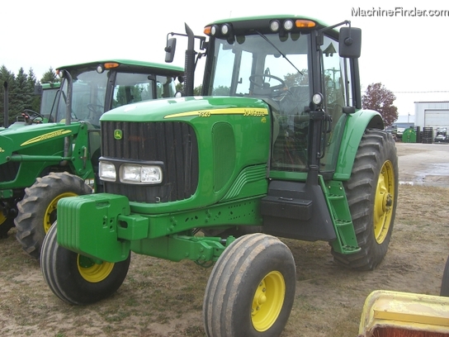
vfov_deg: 37.7
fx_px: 493
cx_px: 224
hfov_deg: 49.0
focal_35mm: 38
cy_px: 168
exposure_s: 1/250
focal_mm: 6.2
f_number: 2.7
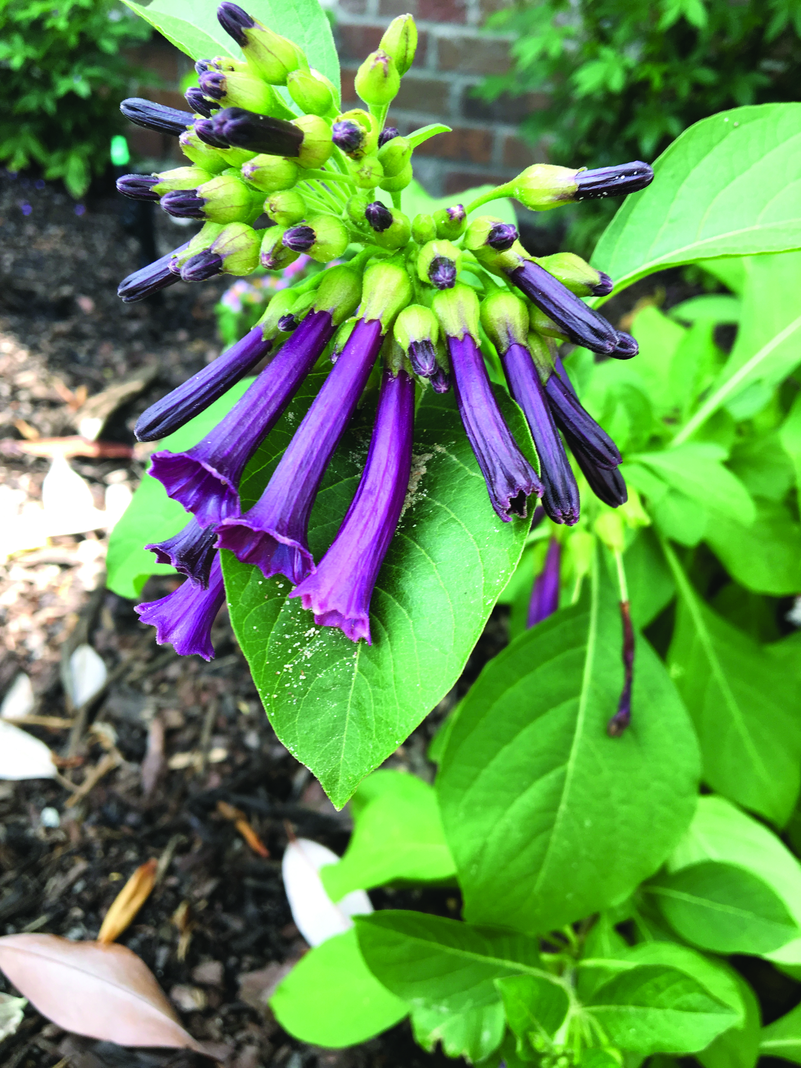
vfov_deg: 61.7
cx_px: 400
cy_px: 534
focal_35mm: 29
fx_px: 895
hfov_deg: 48.2
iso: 32
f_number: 2.2
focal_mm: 4.15
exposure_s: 1/120
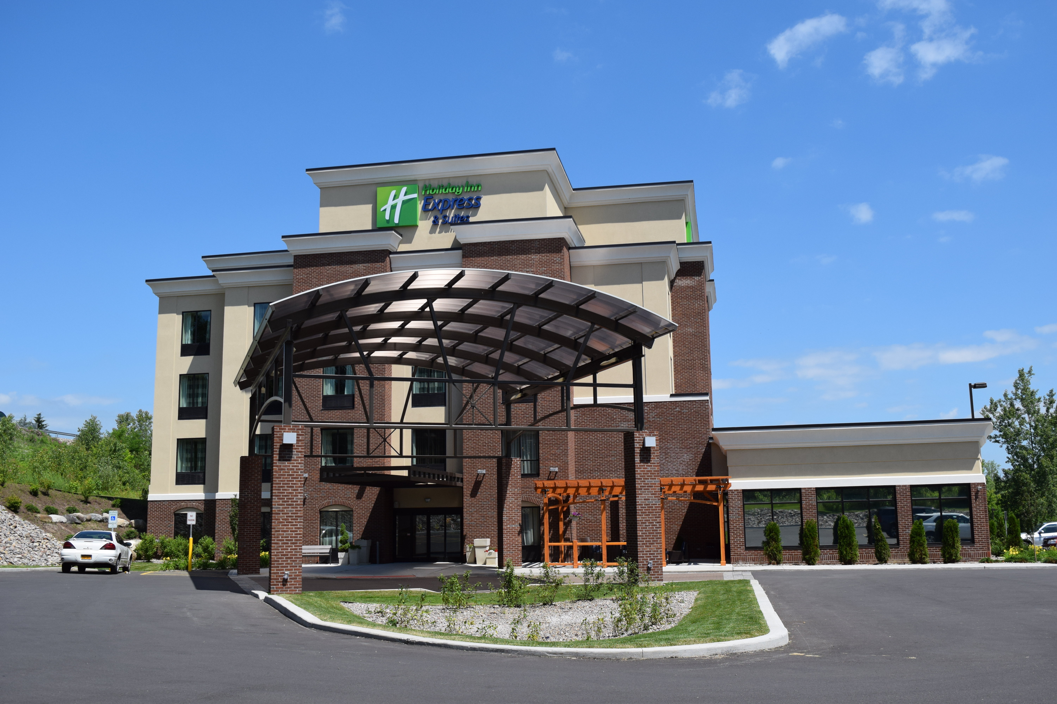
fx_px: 1057
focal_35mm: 36
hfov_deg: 53.1
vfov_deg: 36.9
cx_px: 528
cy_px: 352
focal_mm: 24
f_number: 6.7
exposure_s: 1/2000
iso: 400
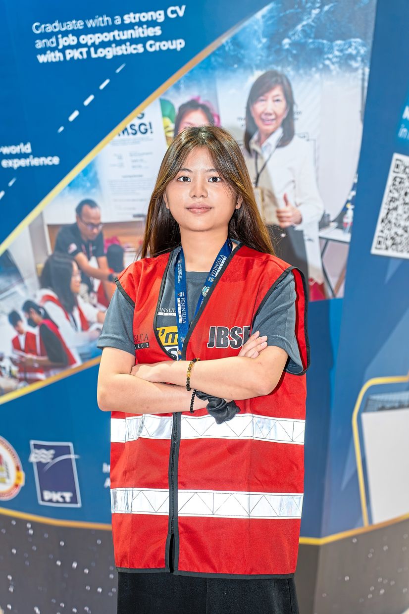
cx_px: 204
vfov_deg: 31.4
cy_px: 307
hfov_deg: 21.2
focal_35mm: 64
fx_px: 1091
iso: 800
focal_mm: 64
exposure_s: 1/125
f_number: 2.8
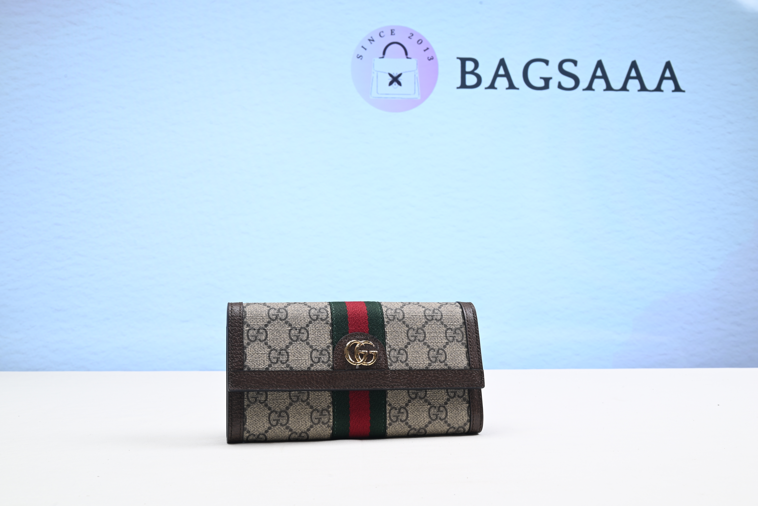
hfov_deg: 50.7
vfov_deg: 35.1
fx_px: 800
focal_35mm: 38
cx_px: 379
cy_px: 253
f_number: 16
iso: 100
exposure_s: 1/2
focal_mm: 38
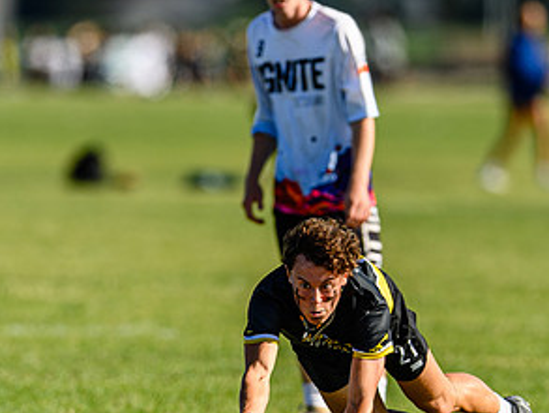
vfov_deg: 1.4
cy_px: 308
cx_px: 348
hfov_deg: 1.9
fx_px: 16326
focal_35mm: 1029
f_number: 3.2
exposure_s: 1/2000
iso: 100
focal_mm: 400
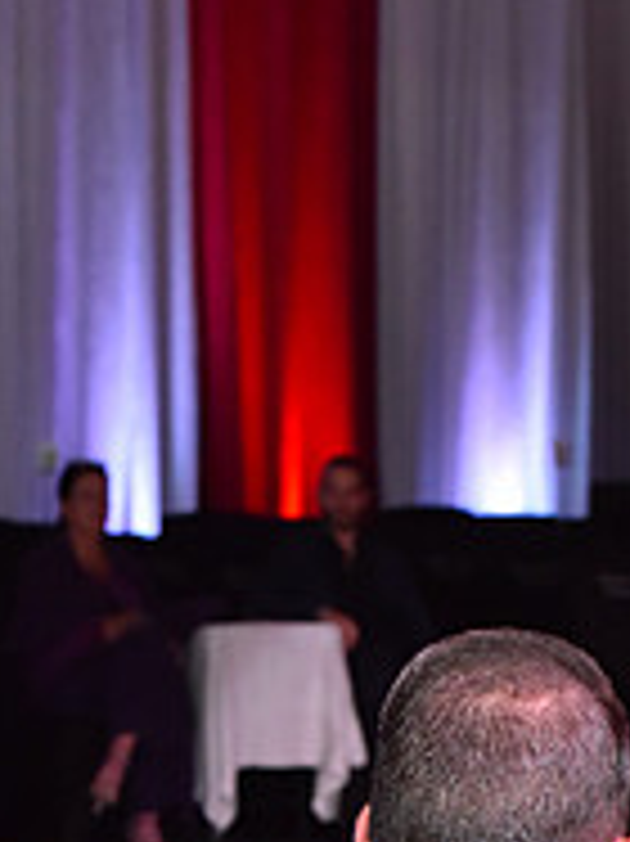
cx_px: 637
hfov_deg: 7.1
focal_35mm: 209
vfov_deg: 9.3
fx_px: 5077
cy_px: 1171
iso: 2500
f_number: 7.1
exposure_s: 1/320
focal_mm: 70
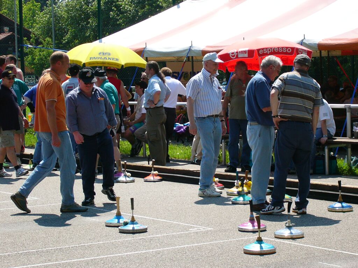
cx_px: 179
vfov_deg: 14.1
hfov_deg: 18.7
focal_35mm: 105
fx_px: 1086
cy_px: 134
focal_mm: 17.4
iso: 100
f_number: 4.9
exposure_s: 1/400
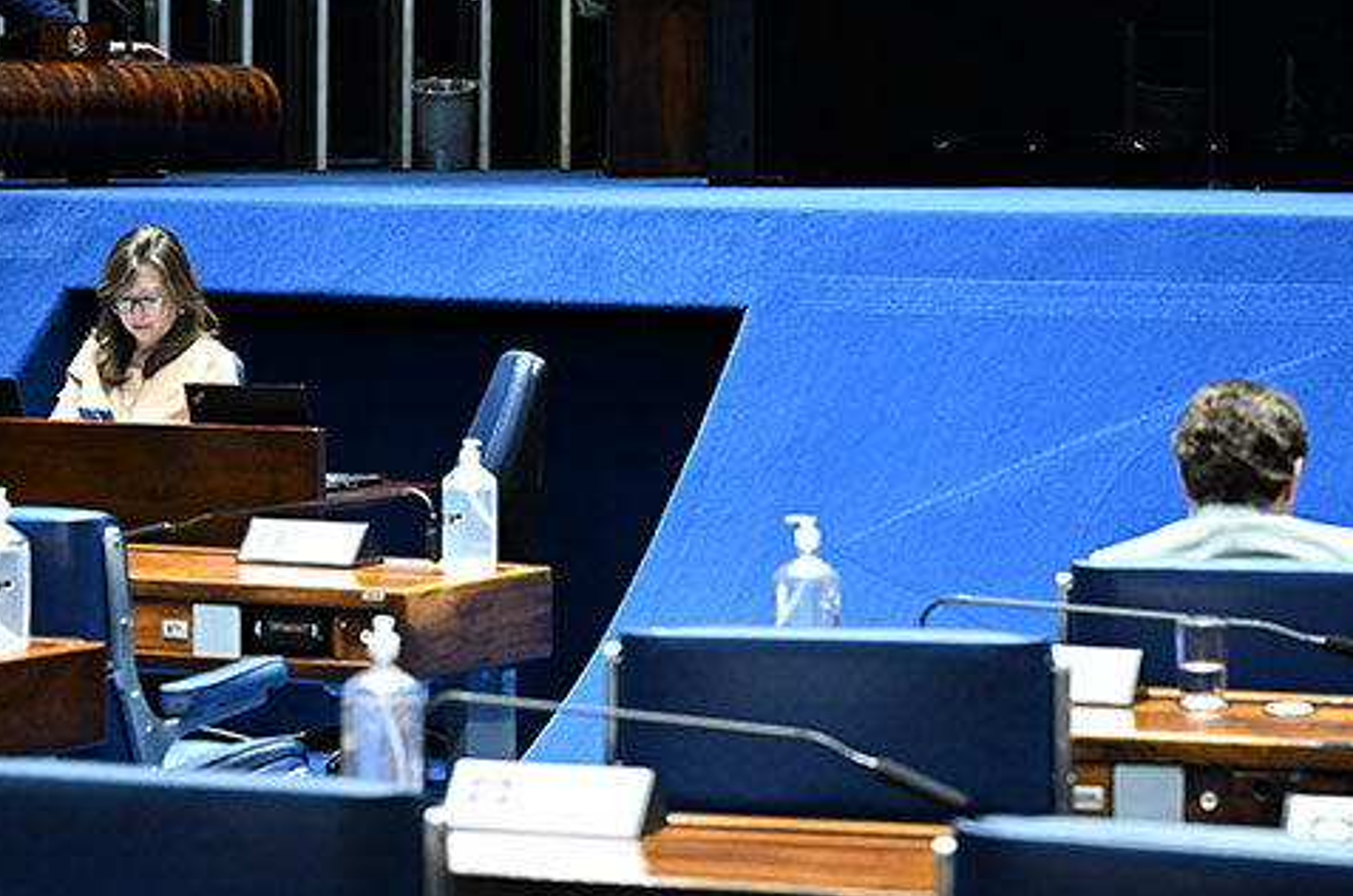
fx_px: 5814
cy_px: 99
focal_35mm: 155
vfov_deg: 8.8
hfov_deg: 13.3
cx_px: 791
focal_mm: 86
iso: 5000
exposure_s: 1/160
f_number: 4
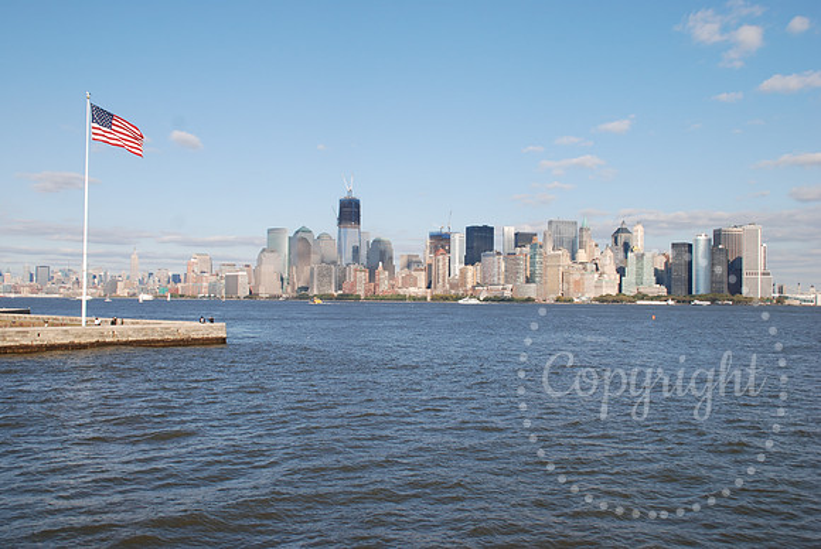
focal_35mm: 38
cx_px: 410
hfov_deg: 51.2
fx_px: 856
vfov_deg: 35.6
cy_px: 274
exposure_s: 1/250
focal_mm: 25
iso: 100
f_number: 8
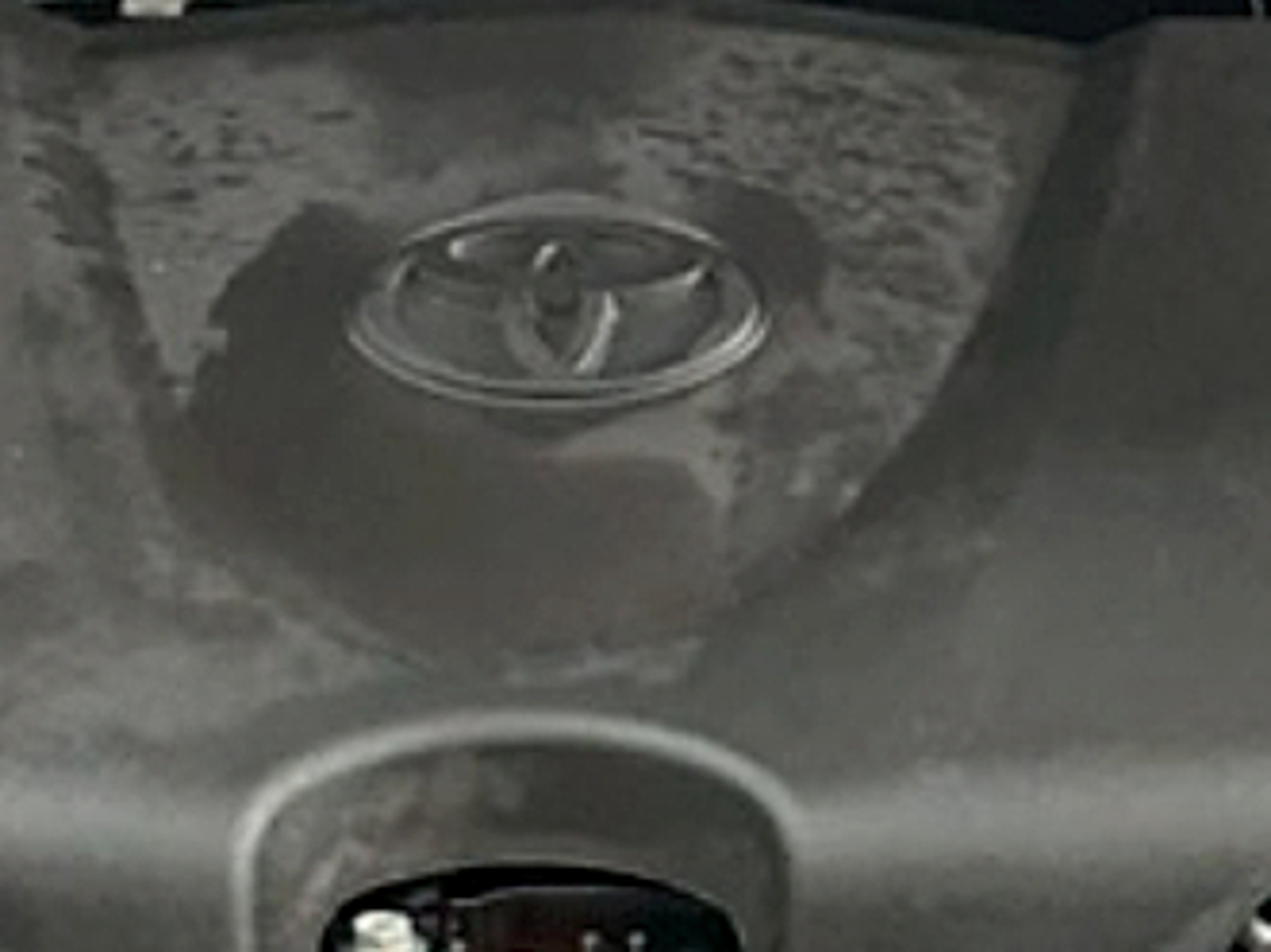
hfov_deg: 13.5
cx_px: 1198
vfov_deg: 10.1
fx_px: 5322
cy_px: 1006
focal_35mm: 145
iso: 80
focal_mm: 3
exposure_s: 1/120
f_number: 1.8
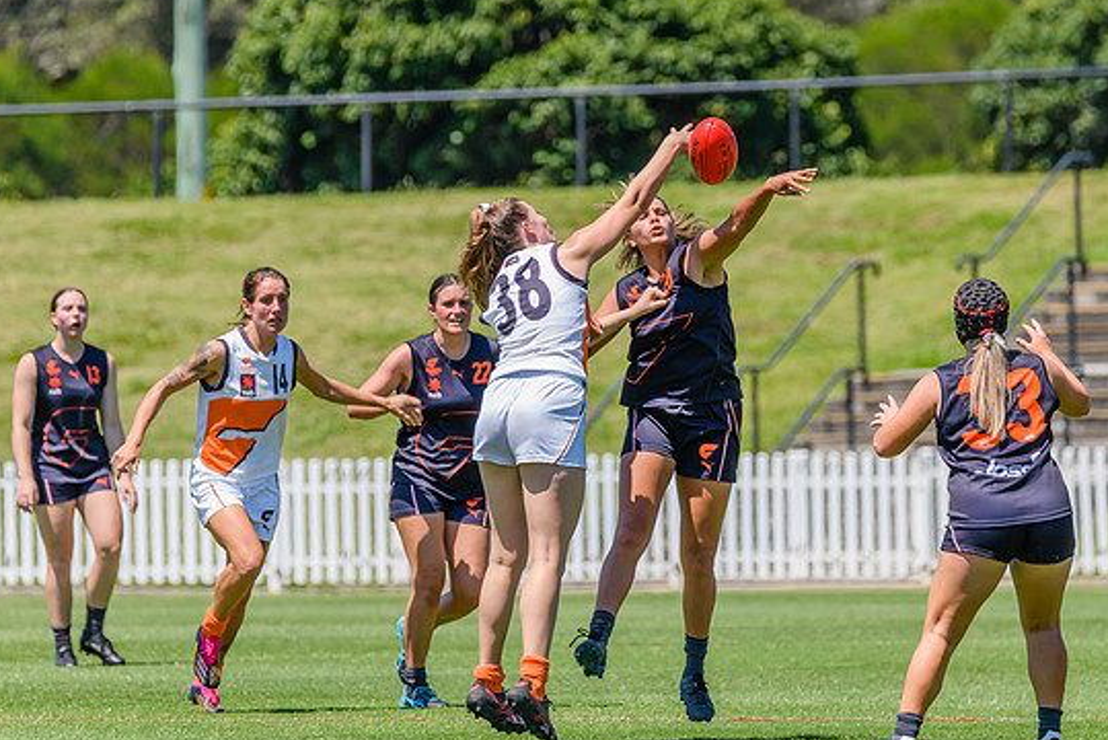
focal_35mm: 587
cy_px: 304
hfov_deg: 3.5
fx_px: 18075
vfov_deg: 2.3
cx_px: 574
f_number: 9
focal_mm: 450
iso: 800
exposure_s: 1/2000
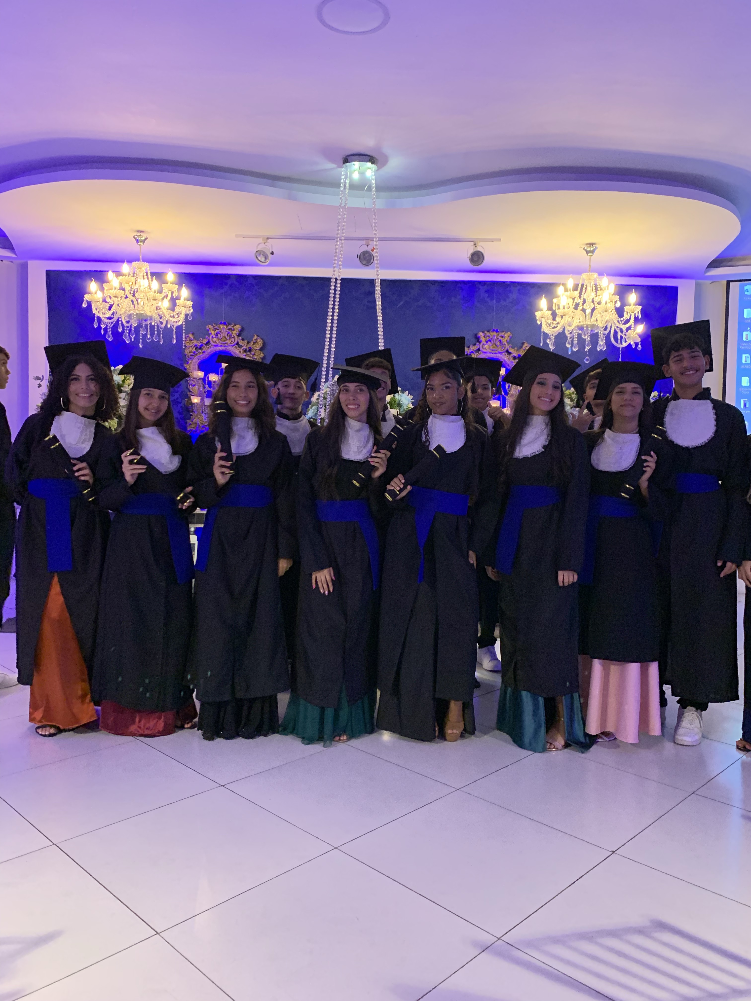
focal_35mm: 26
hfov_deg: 53.1
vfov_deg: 67.3
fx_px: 752
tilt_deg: -1.2
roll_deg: -1.9
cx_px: 376
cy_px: 500
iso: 250
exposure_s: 1/60
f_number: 1.8
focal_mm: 4.25
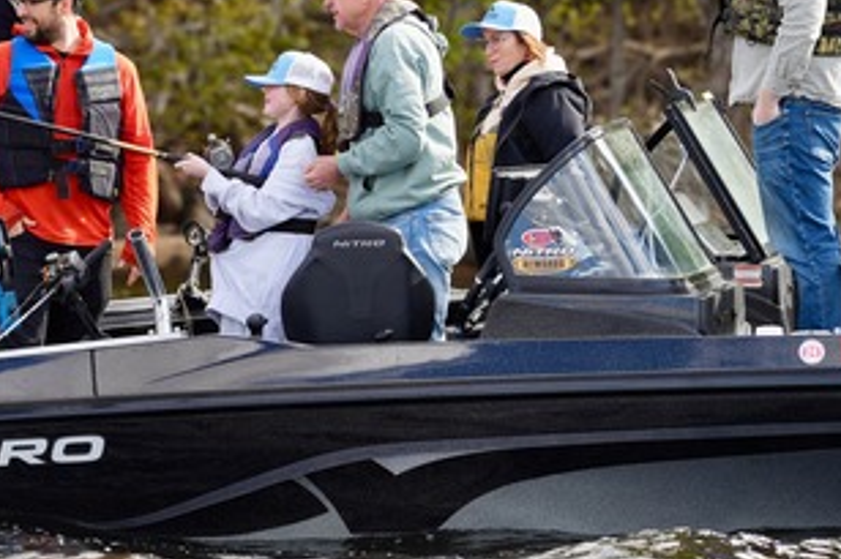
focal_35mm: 340
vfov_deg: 4.0
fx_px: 7942
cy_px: 75
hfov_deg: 6.1
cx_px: 317
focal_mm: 187.1
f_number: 4.5
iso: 125
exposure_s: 1/320
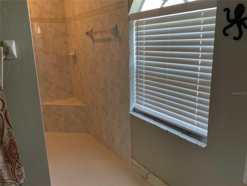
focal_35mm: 29
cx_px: 124
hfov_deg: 61.7
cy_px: 93
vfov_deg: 48.2
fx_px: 207
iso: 125
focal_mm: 3
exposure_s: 1/60
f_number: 1.8
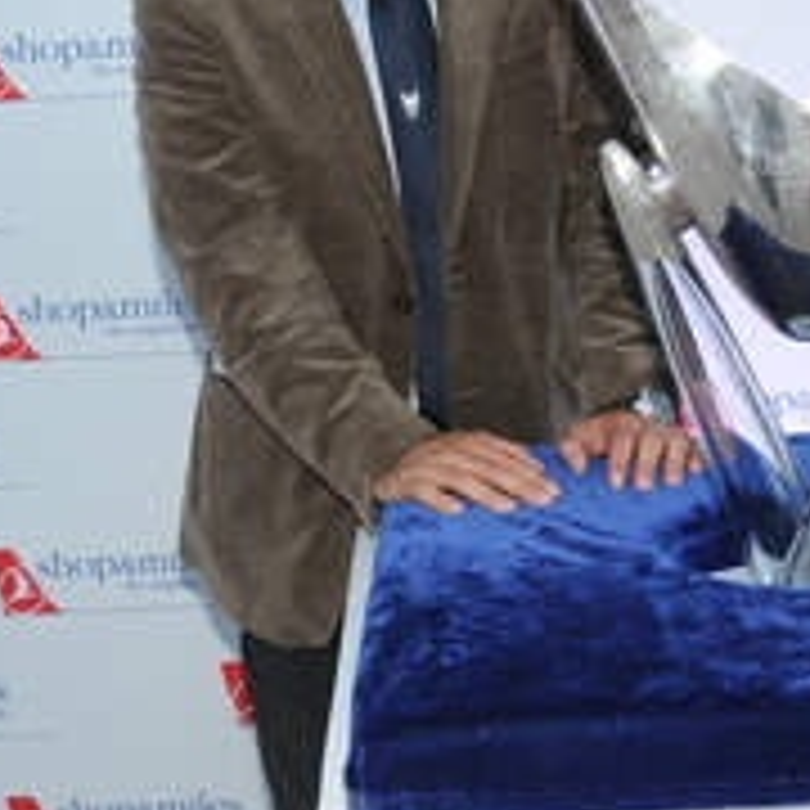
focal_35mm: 68
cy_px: 133
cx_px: 472
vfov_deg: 24.8
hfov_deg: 25.3
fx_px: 1800
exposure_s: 1/160
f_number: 6.3
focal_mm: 20
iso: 400
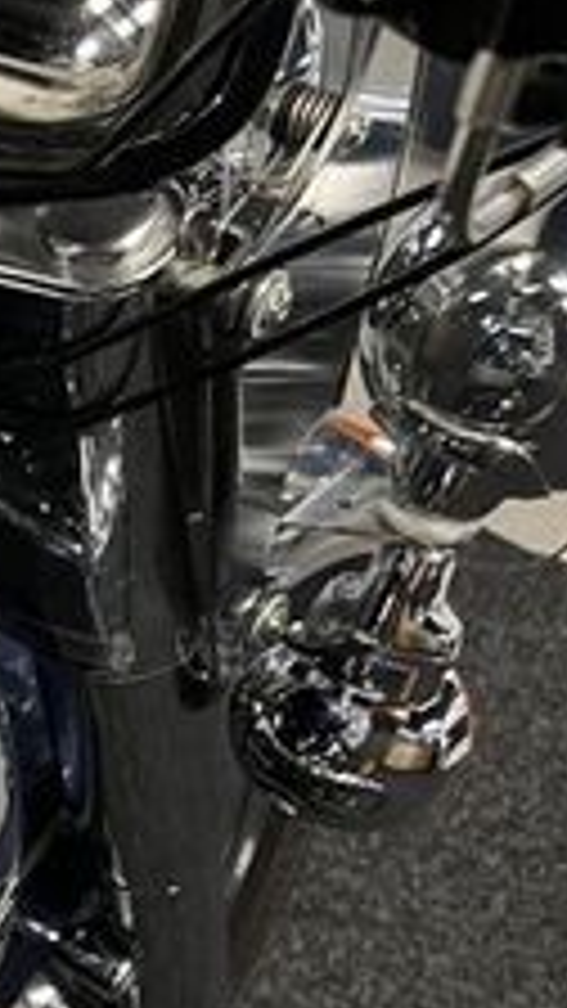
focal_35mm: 81
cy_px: 760
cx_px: -864
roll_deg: -8.5
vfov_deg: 25.9
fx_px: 2165
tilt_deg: -42.1
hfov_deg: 11.7
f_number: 1.6
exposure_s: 1/50
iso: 100
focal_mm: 5.1
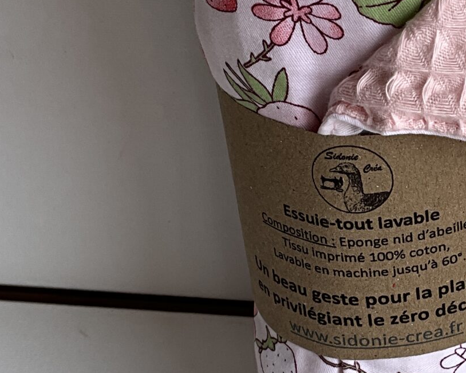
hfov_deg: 20.9
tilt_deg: -37.0
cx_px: 455
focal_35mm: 89
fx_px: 1227
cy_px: 205
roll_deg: -0.5
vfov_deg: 17.3
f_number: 1.8
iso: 16
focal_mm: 3
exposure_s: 1/254
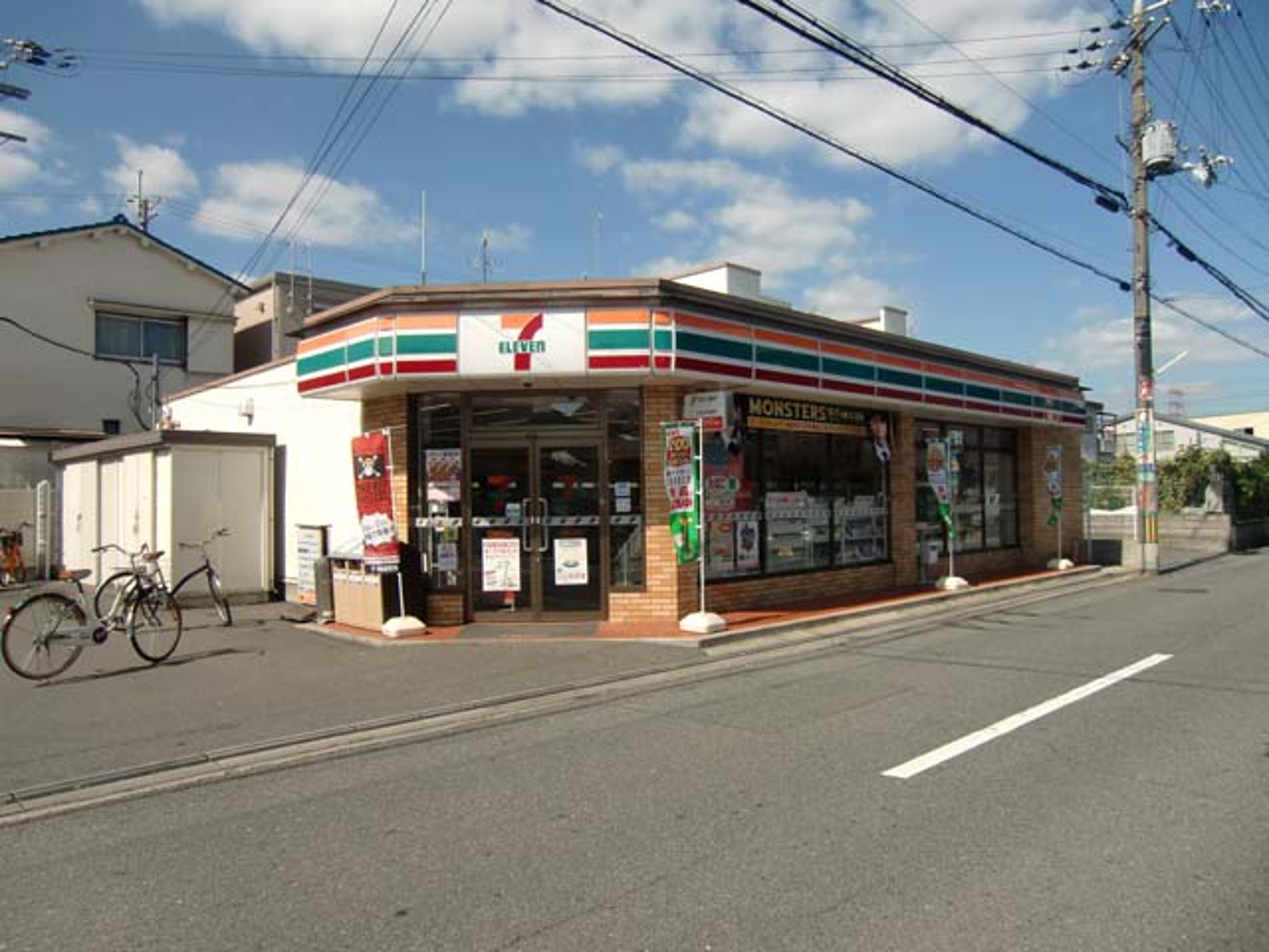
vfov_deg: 56.8
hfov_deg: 71.6
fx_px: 880
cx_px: 634
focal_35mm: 24
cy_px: 476
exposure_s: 1/250
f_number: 7.5
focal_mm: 4.3
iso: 64
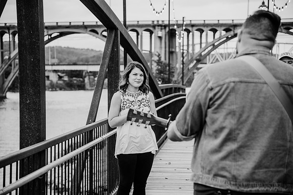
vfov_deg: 18.2
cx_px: 146
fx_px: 611
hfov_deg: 27.0
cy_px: 98
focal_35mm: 75
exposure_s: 1/640
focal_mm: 75
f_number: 4
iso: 400
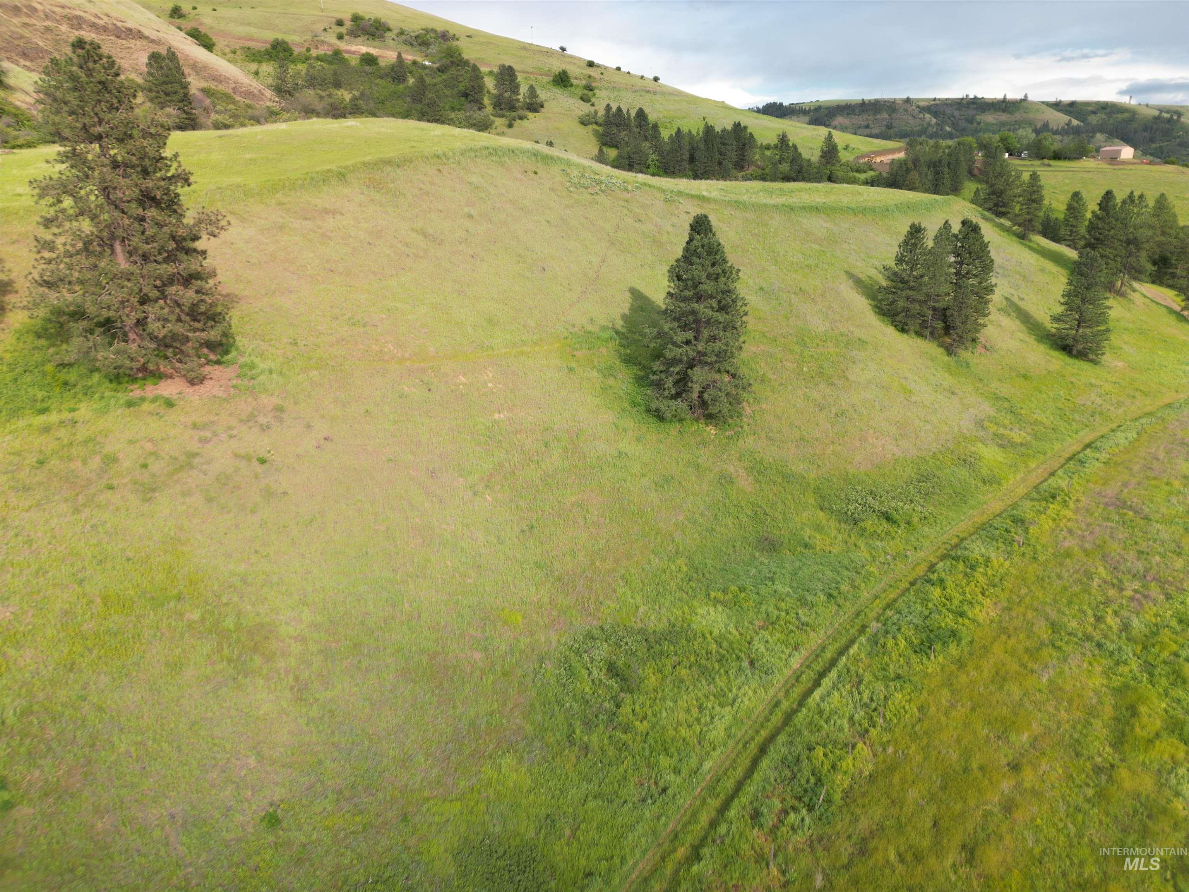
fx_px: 824
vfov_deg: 56.8
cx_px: 594
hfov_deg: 71.6
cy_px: 446
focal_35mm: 24
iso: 100
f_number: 1.7
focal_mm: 6.72
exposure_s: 1/100
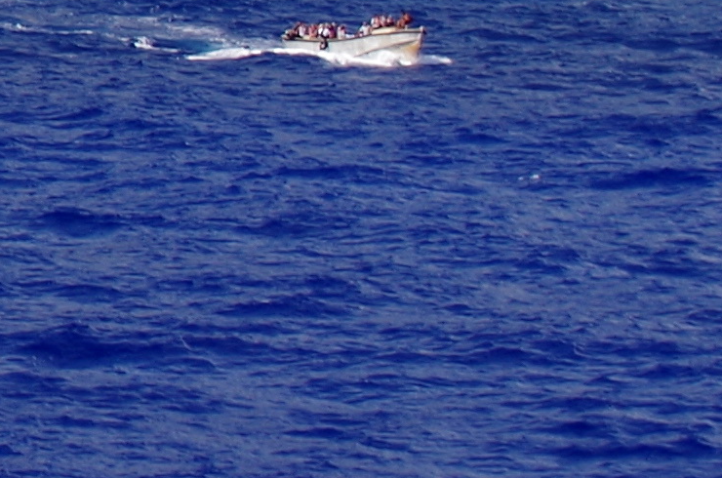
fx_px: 7725
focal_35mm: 386
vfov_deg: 3.5
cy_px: -436
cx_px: -1021
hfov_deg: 5.2
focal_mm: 39
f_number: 5
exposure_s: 1/125
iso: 100
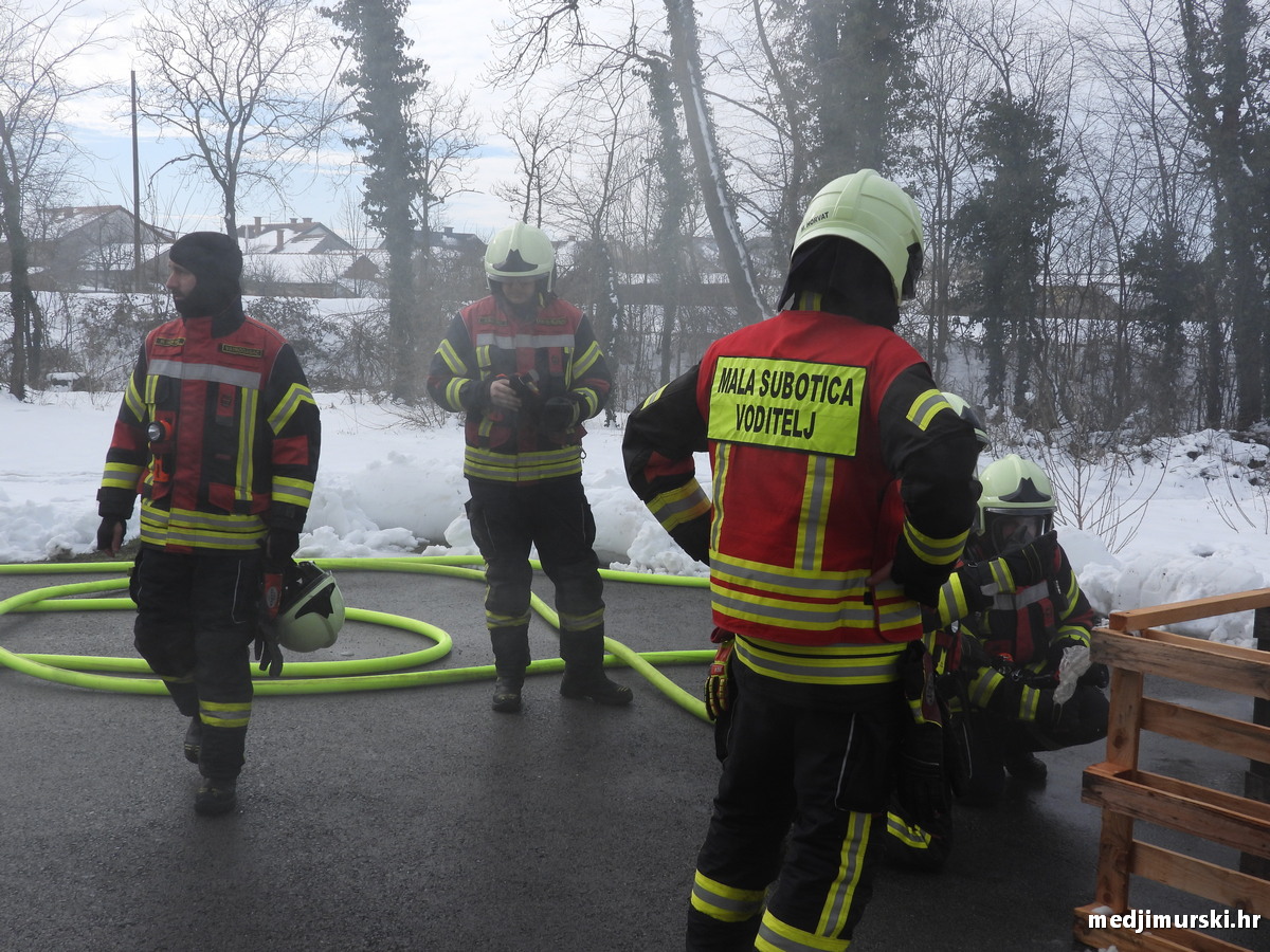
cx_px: 635
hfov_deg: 45.8
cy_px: 476
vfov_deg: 35.1
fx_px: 1504
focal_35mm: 41
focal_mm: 7.4
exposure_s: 1/1600
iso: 100
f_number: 3.2
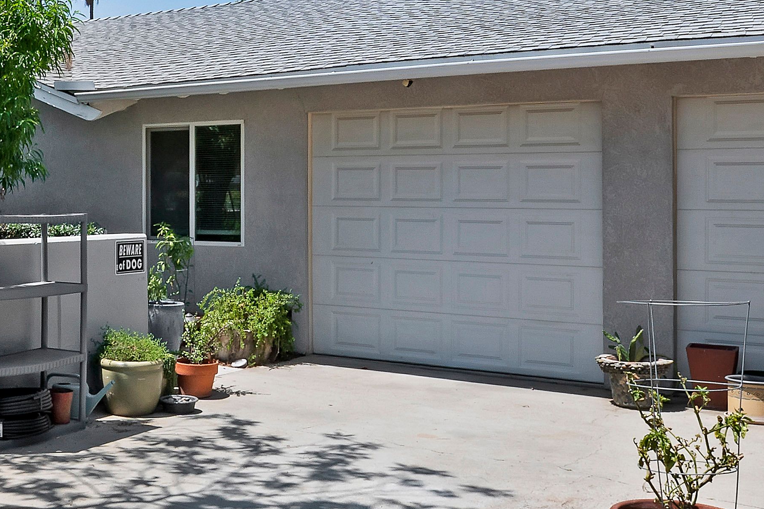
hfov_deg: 40.2
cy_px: 187
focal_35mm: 47
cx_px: 154
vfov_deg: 28.5
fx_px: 997
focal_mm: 14
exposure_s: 1/160
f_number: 22
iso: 500
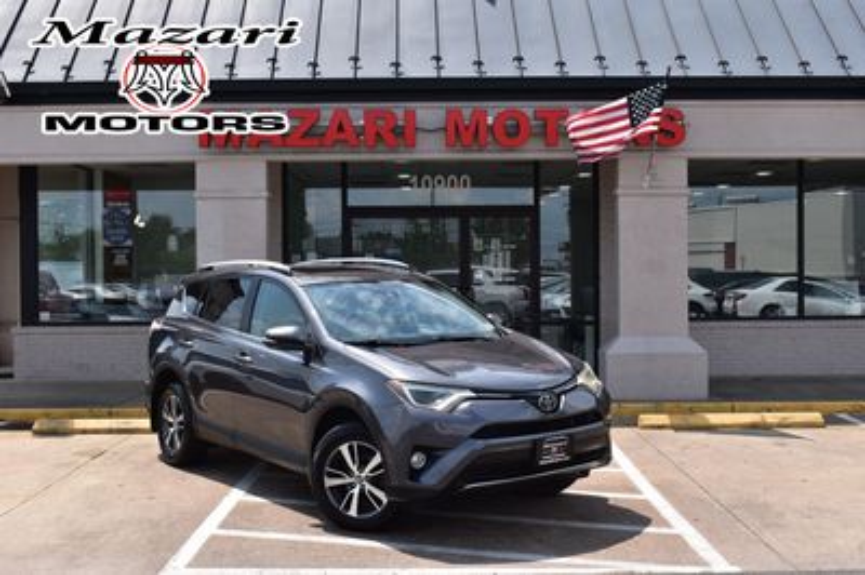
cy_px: 288
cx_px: 432
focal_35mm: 44
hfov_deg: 45.0
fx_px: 1044
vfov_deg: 30.8
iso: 360
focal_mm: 29
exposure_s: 1/500
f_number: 11
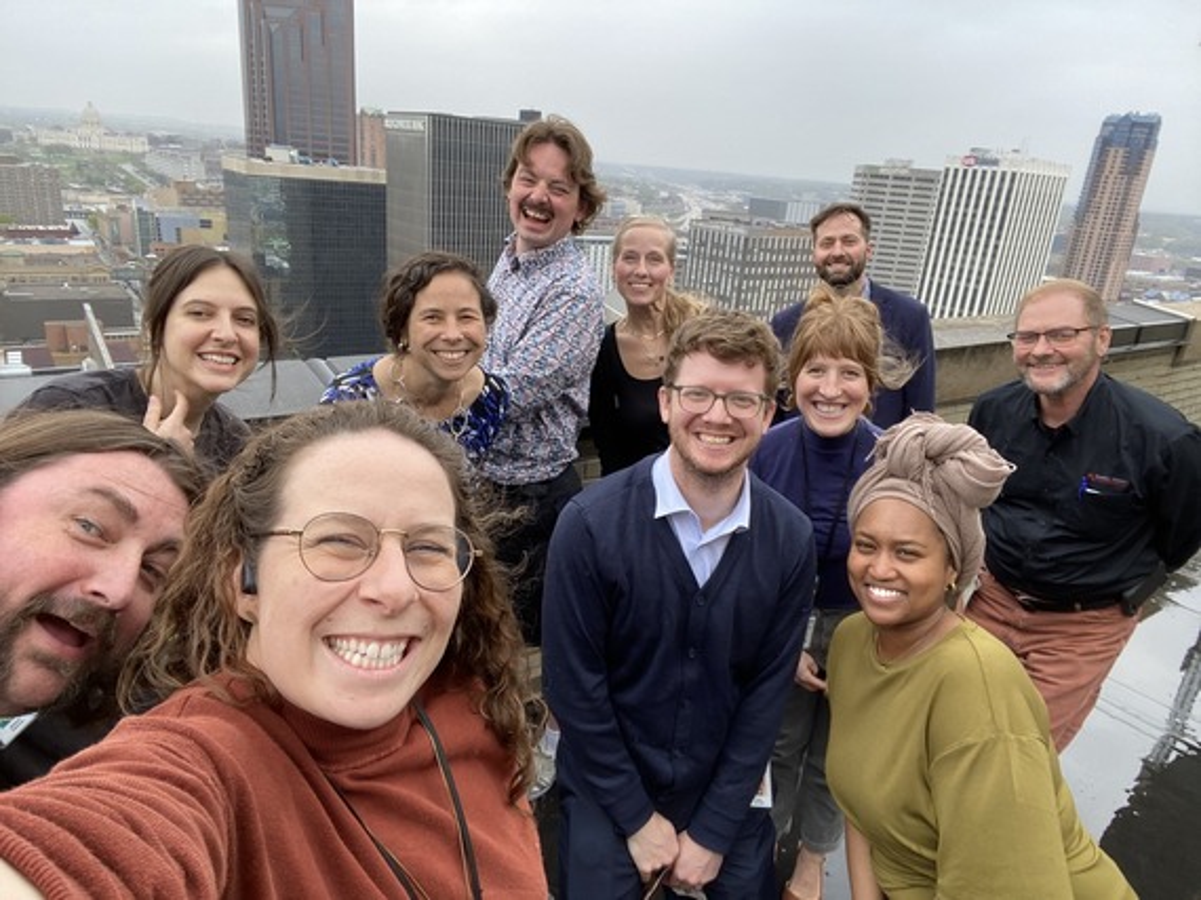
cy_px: 450
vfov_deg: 58.8
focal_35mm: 23
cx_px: 600
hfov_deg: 73.9
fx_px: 798
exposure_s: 1/122
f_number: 2.2
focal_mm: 2.71
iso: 32
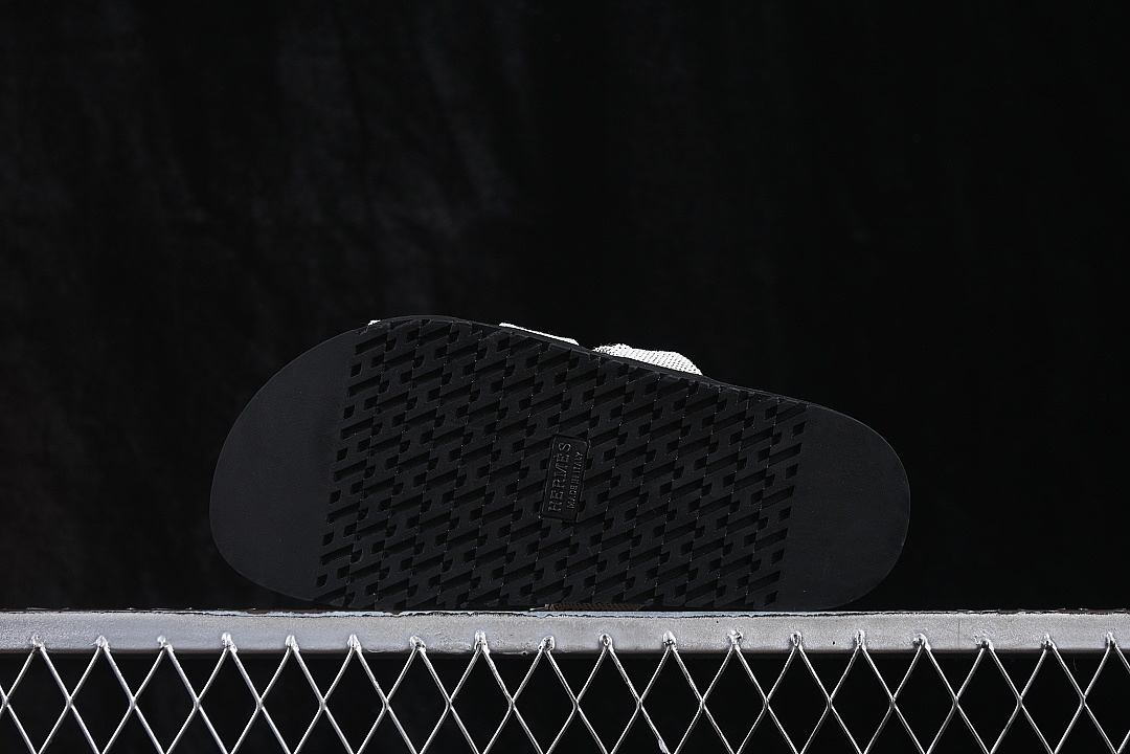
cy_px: 377
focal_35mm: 75
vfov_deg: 18.2
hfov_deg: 27.0
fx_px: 2354
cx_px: 565
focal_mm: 50
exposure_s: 1/60
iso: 160
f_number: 6.3
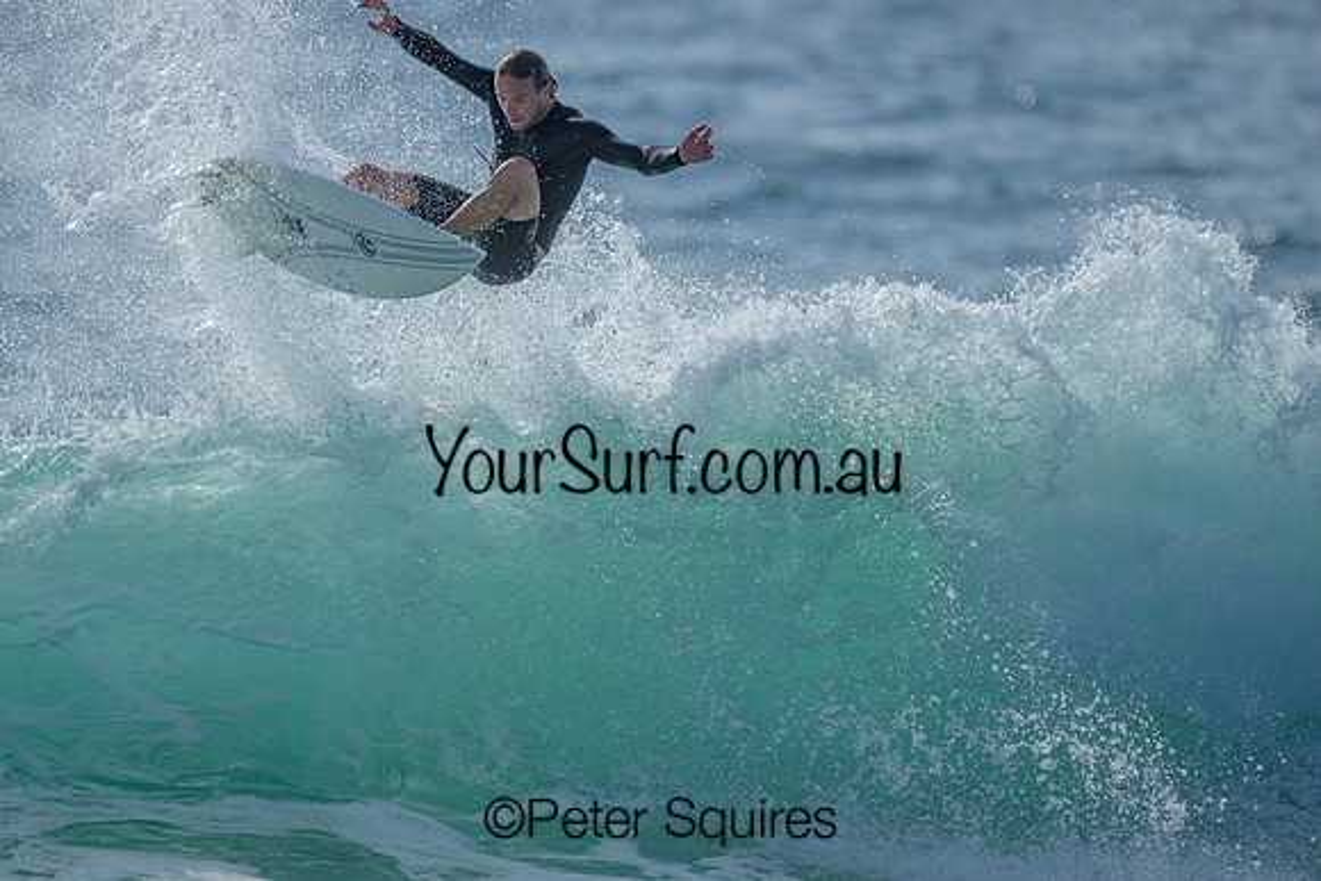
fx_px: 29361
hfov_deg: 2.6
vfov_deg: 1.7
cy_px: 440
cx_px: 660
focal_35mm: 800
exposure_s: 1/2000
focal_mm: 800
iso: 110
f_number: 6.3
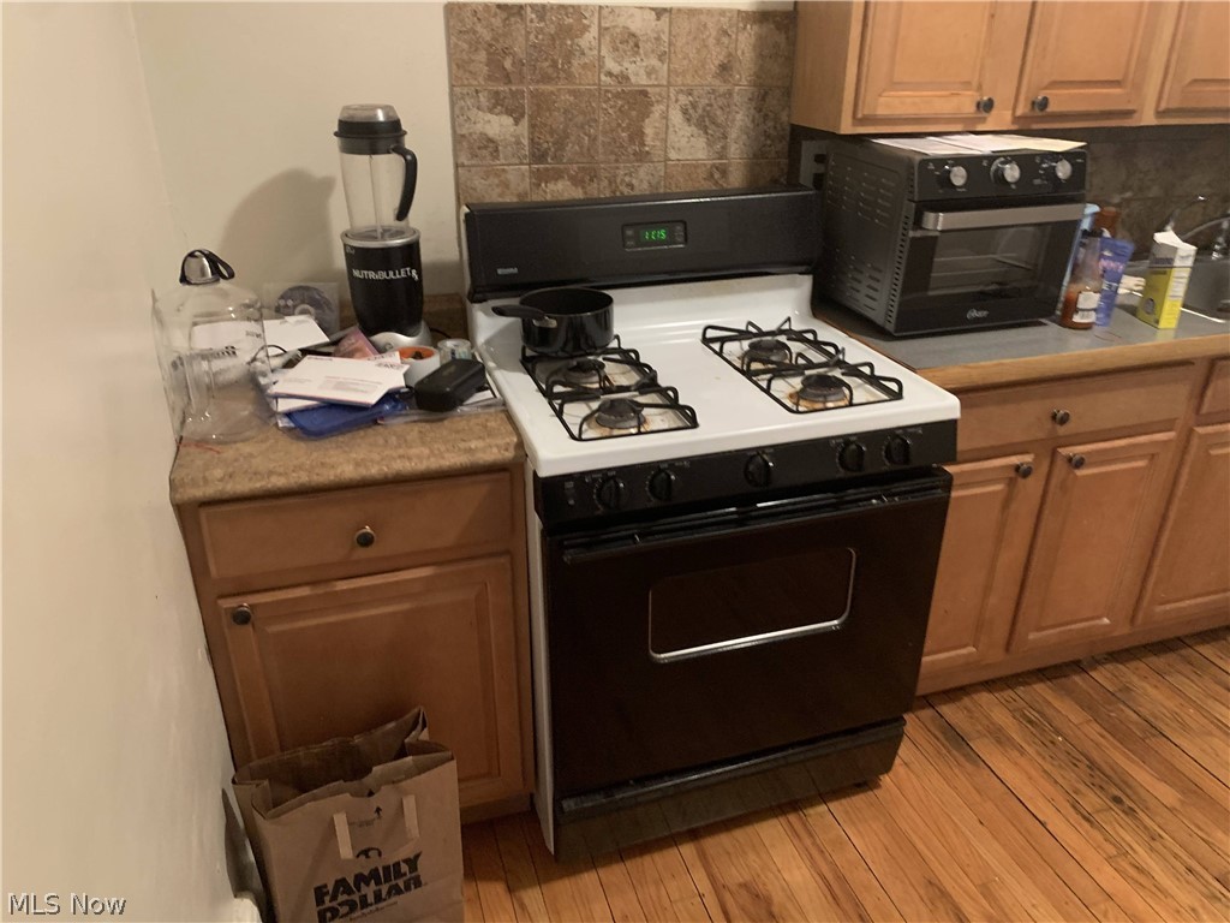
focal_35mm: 26
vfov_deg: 53.1
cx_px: 615
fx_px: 924
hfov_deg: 67.3
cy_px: 462
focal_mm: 4.2
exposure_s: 1/30
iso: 640
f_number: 1.8
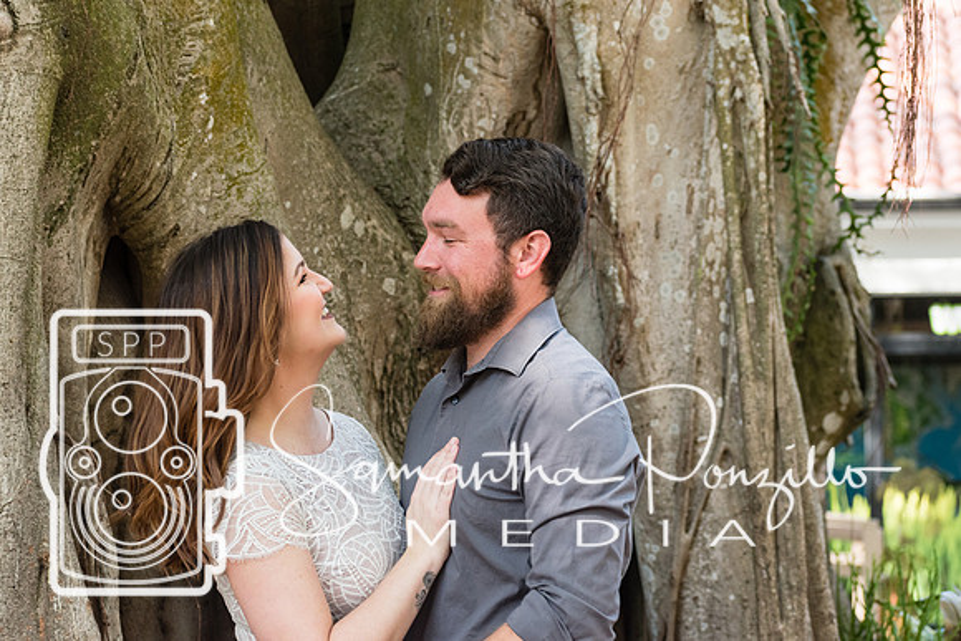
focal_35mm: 105
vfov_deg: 13.0
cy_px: 320
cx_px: 482
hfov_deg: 19.4
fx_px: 2816
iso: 720
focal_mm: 70
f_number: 4.5
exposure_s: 1/250
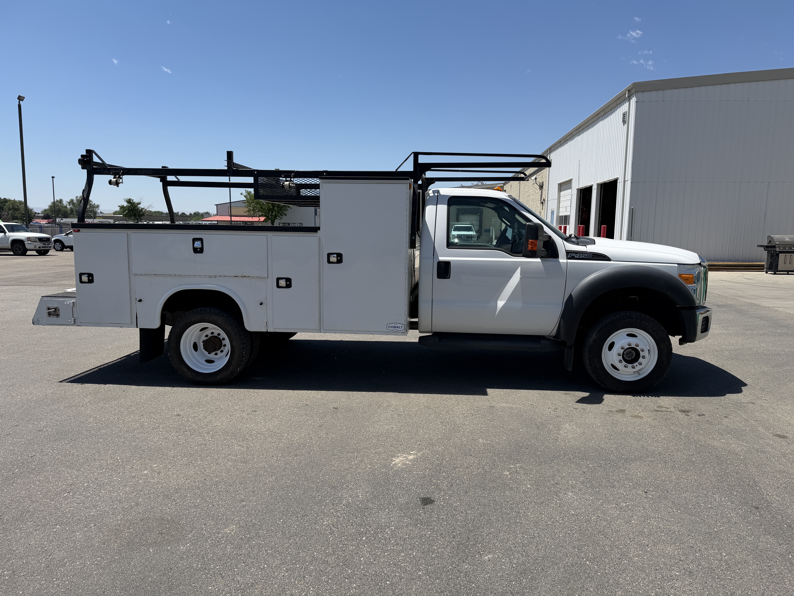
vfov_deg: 56.8
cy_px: 298
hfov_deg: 71.6
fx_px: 550
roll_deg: -0.8
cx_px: 397
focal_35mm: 24
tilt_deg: -7.9
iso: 80
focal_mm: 6.76
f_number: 1.78
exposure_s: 1/5714
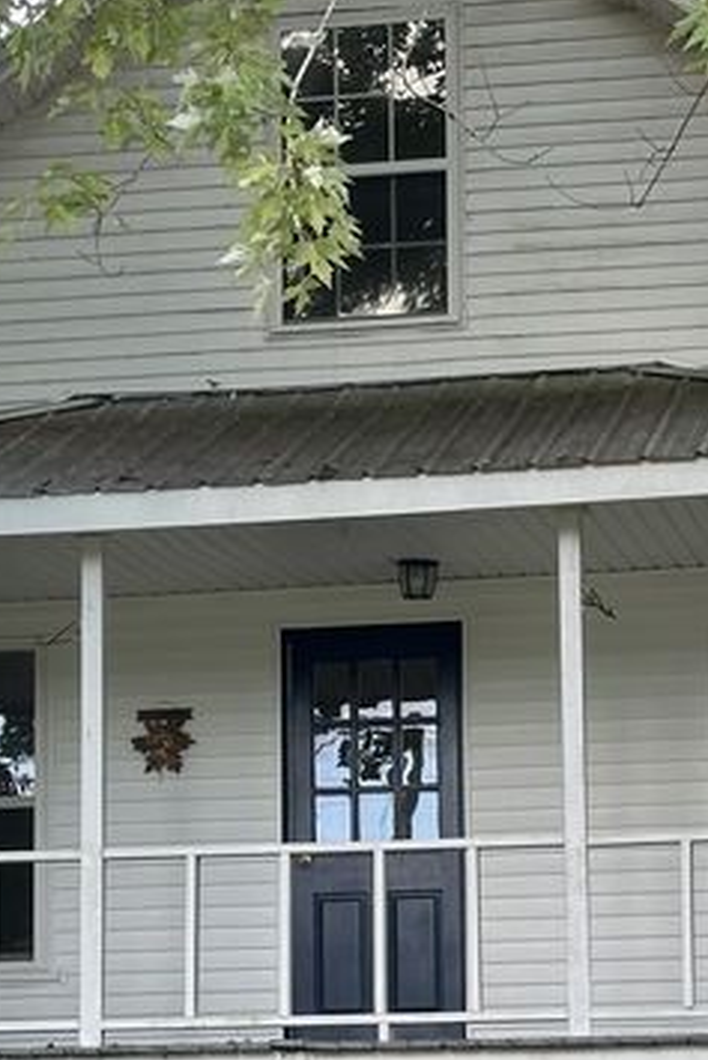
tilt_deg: +8.0
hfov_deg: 9.5
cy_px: 743
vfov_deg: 14.2
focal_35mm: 144
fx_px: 4244
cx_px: 287
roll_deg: +0.0
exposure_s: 1/255
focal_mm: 6.86
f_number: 1.78
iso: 64
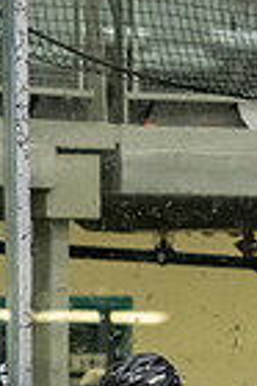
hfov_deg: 2.1
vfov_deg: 3.1
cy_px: 662
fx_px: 7149
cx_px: 260
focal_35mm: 666
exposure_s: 1/640
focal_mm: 112
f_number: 3.2
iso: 2000
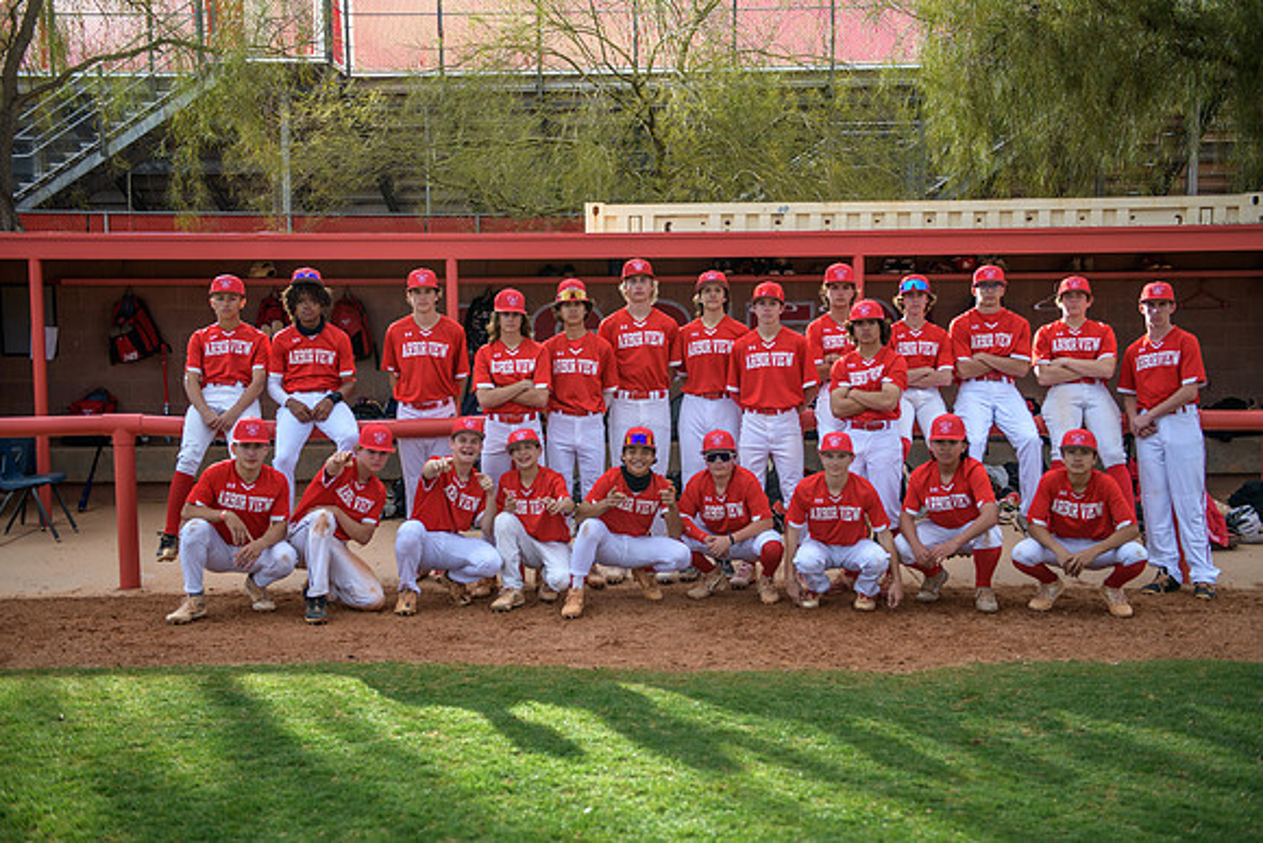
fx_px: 1579
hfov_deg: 43.6
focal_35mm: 45
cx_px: 632
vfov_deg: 29.9
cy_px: 422
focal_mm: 45
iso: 100
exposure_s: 1/640
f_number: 2.8
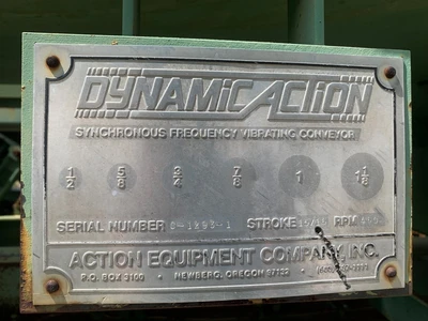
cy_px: 160
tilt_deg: -1.3
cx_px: 214
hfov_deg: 67.3
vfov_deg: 53.1
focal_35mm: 26
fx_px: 321
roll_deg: -0.1
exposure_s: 1/1350
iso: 25
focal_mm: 4.25
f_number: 1.8
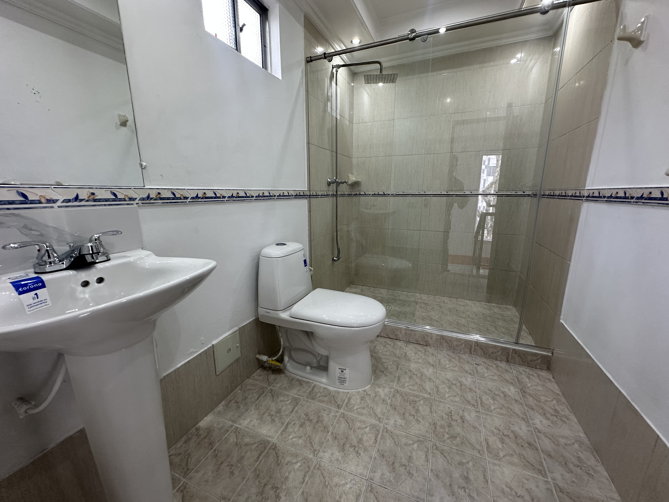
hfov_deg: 102.1
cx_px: 334
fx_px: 271
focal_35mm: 14
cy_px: 251
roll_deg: -0.1
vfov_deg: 85.7
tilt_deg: -12.5
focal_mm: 2.22
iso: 200
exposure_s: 1/120
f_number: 2.2
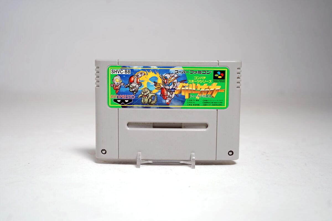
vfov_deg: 32.6
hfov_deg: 47.4
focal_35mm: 41
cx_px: 166
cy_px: 110
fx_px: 378
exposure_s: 1/4
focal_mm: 41
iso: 64
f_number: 5
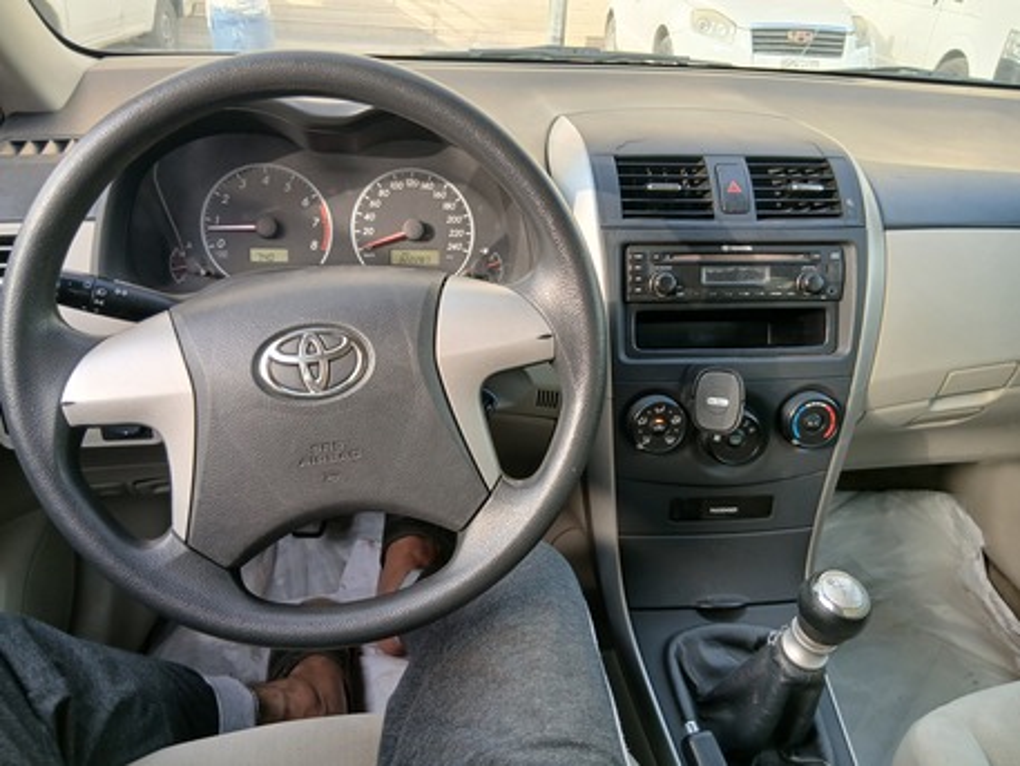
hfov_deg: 67.3
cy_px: 383
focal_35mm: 26
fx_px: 766
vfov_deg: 53.1
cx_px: 510
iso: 50
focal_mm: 3.98
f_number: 1.8
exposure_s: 1/60
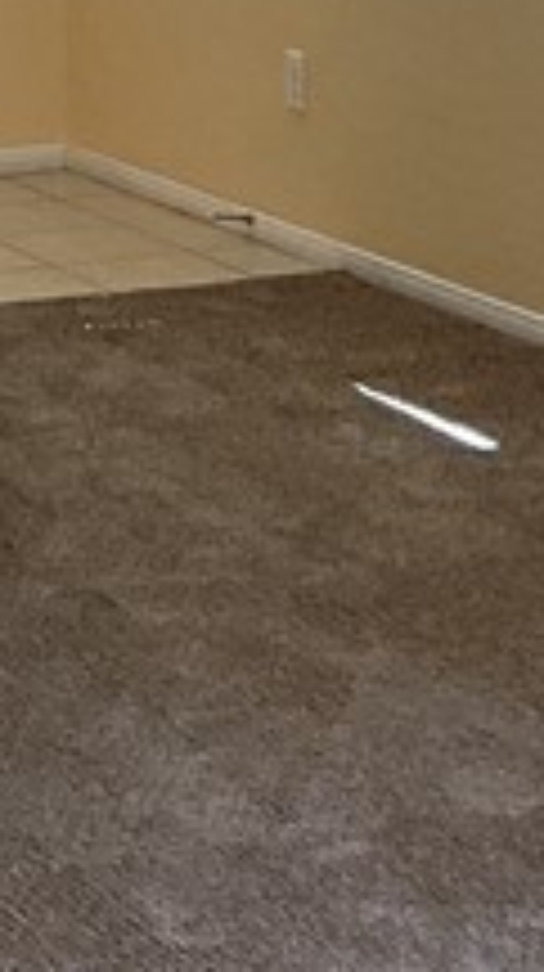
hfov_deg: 7.9
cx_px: -364
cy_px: -351
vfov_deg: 13.7
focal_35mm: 150
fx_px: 3859
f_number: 1.8
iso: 50
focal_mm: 3
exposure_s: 1/60
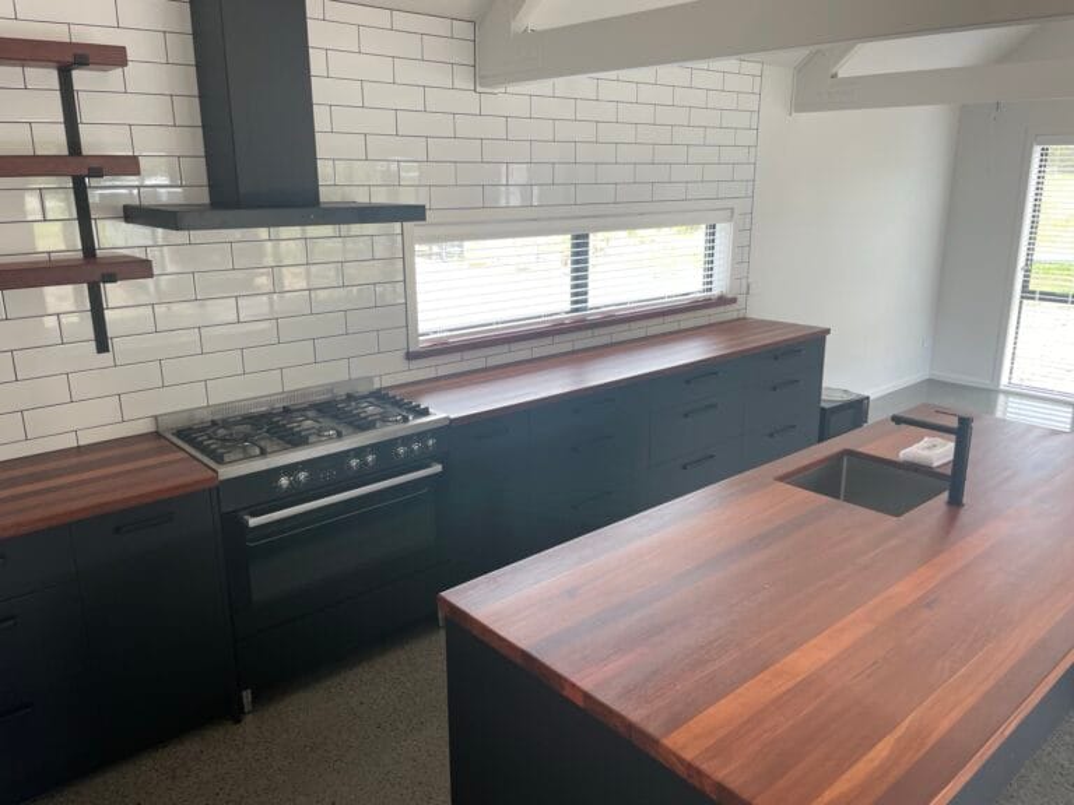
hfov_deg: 67.3
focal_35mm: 26
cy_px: 402
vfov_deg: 53.1
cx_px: 537
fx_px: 807
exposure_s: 1/121
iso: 50
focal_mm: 4.2
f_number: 1.6
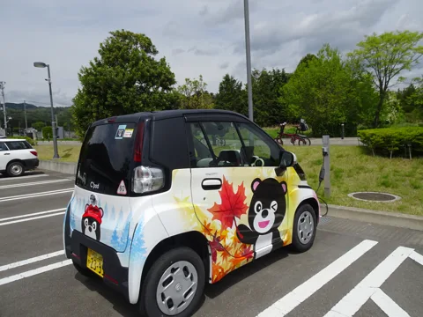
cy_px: 158
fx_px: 293
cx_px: 212
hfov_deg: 71.6
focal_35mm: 24
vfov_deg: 56.8
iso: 80
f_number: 3.5
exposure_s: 1/2000
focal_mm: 4.1
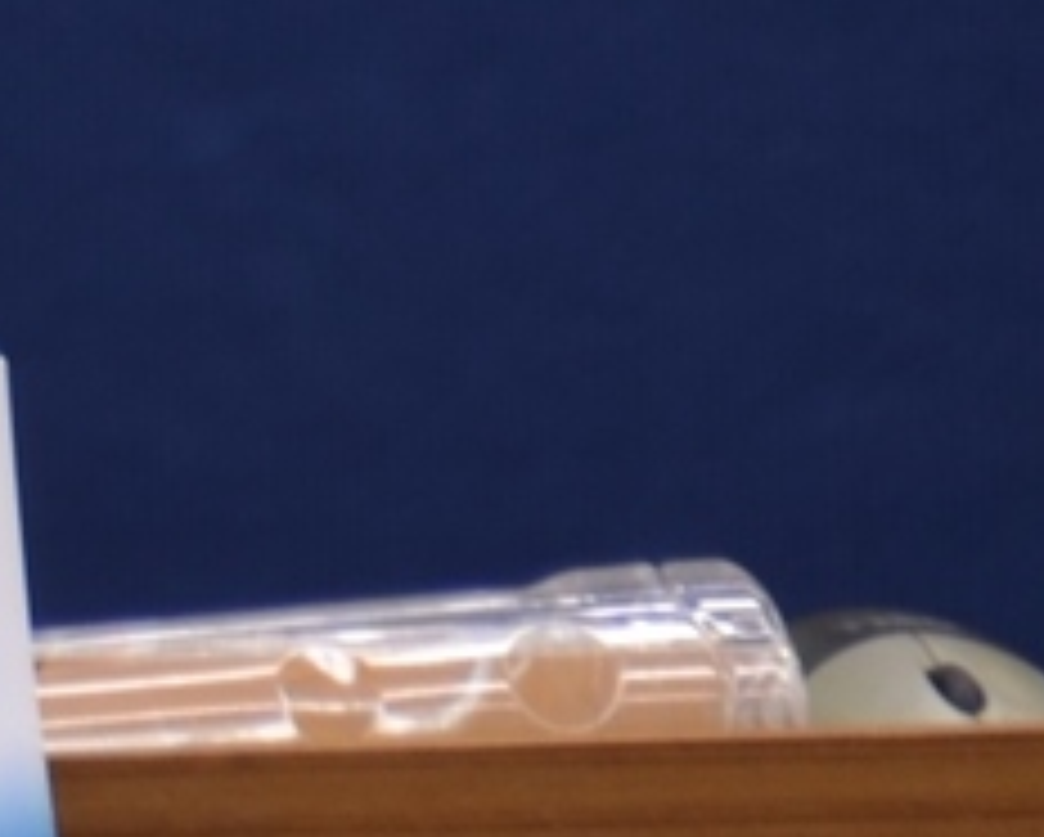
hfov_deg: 0.7
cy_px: -765
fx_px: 81393
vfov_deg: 0.6
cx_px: -2002
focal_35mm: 2632
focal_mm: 240
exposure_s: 1/13
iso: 100
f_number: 5.6
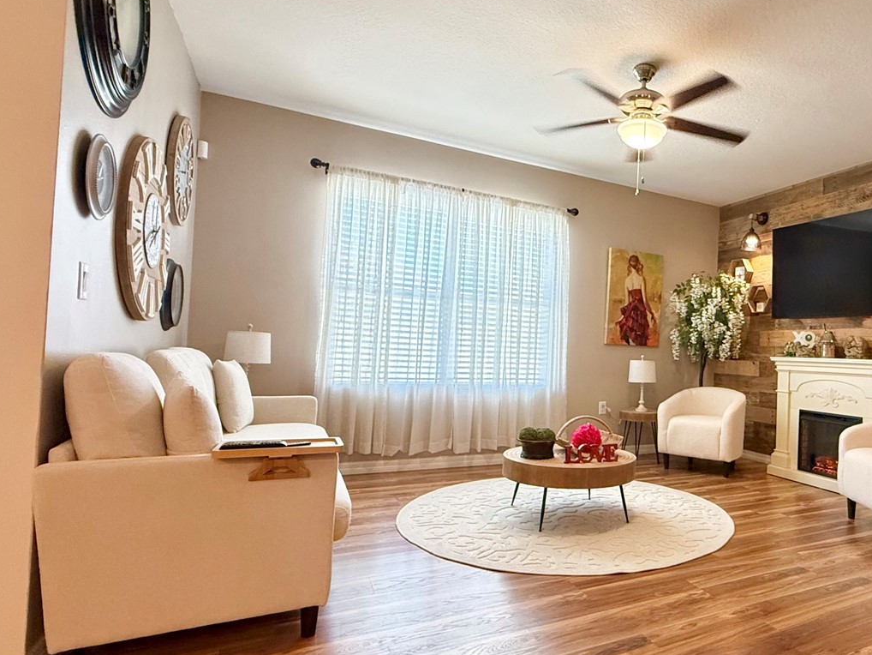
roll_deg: -2.5
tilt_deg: +1.5
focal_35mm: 22
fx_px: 554
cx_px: 619
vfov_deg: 61.1
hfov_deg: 72.7
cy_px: 337
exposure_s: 1/60
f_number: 2.2
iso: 500
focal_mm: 2.22
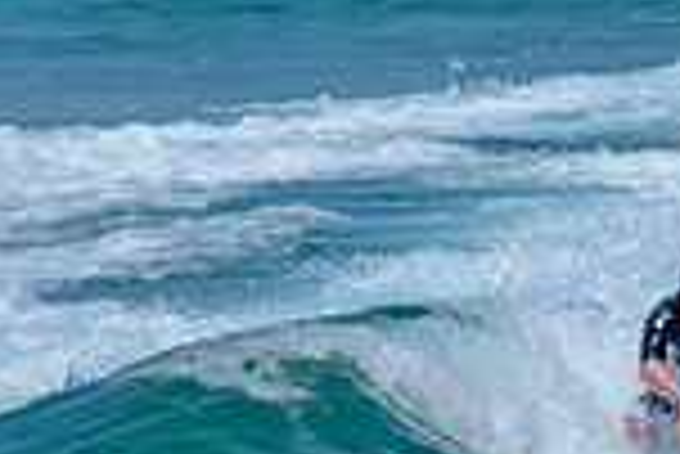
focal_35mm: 4172
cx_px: 588
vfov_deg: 0.3
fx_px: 78879
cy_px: 370
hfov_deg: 0.5
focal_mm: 800
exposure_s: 1/2000
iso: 1000
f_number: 6.3
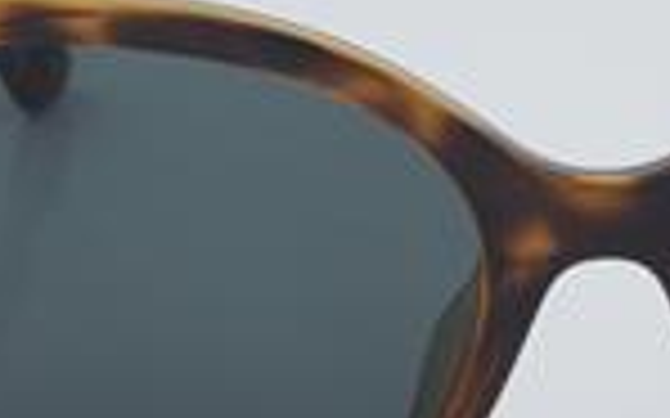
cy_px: 270
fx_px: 2993
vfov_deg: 8.0
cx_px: 585
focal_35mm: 164
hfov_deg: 12.7
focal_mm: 40
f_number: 32
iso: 100
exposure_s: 1/4
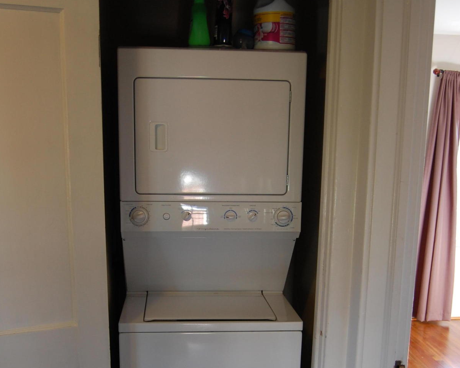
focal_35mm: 42
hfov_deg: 43.8
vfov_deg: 34.9
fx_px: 572
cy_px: 279
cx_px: 221
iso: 400
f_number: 3.5
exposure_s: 1/50
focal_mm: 18
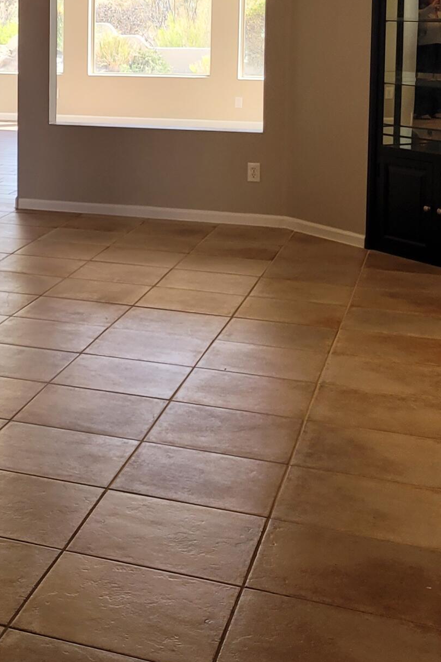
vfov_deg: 29.2
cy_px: 102
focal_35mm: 67
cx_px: -147
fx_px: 1231
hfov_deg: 18.7
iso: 80
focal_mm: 5.4
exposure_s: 1/120
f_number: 1.8
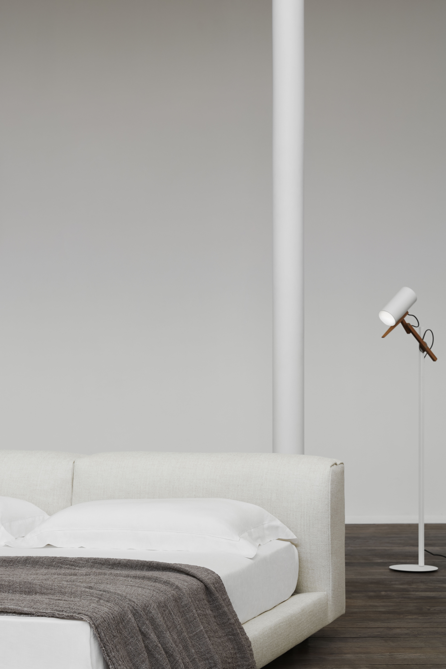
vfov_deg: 22.6
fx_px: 1672
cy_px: 334
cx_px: 223
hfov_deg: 15.2
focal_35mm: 90
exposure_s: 2
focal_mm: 90
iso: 50
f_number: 11
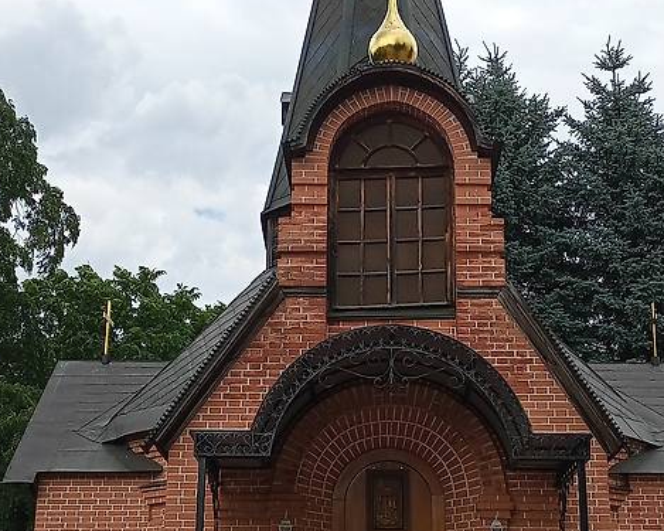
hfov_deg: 27.1
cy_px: 337
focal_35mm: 70
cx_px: 388
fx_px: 1375
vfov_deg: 21.8
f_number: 1.8
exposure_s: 1/2421
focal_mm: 4.69
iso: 112
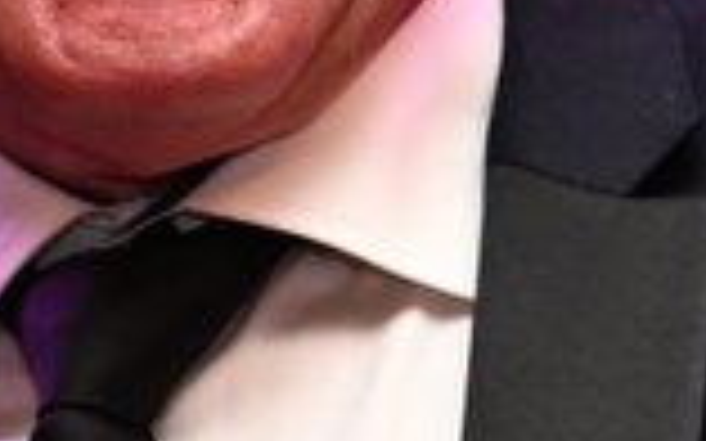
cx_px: -409
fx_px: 6136
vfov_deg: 4.1
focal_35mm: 319
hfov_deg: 6.5
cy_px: 263
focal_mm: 48
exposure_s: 1/100
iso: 2000
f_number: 2.8
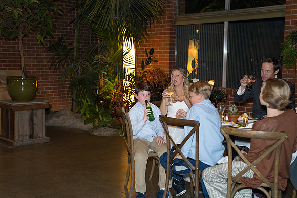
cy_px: 99
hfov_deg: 38.8
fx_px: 421
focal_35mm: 51
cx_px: 149
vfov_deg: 26.5
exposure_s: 1/125
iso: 3200
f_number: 2.8
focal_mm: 51
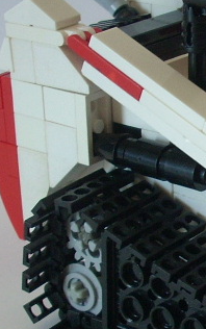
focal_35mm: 127
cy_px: 188
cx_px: 281
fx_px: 1139
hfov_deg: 10.1
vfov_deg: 16.4
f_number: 2.8
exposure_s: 1/30
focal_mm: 6.2
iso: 118
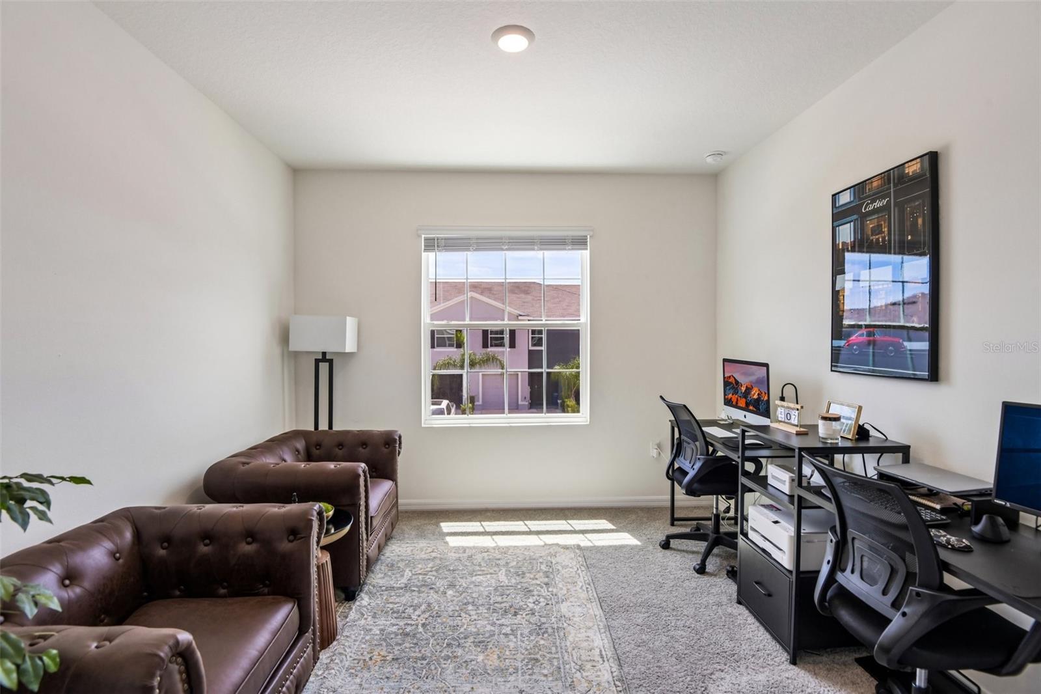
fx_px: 463
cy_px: 347
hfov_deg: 96.7
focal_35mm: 16
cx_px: 520
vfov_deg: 73.7
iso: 400
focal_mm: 16
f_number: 8
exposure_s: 1/125
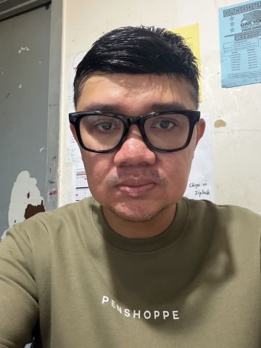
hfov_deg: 46.8
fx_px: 302
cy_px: 174
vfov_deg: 60.0
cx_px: 130
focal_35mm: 30
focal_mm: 2.71
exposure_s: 1/30
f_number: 1.9
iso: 500
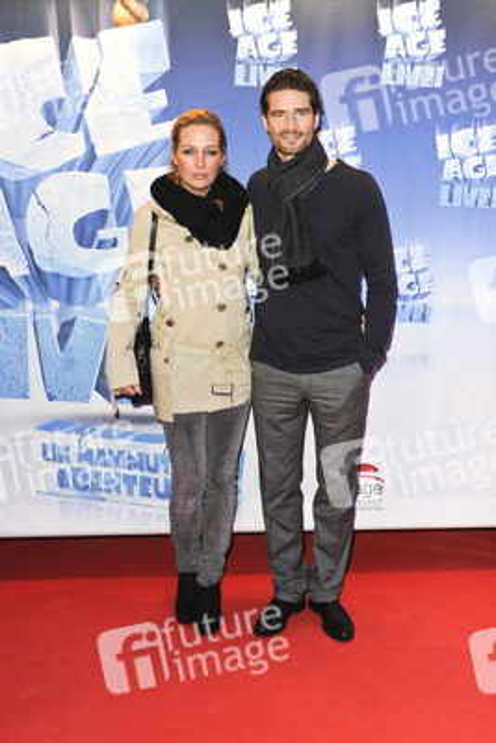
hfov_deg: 37.9
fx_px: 723
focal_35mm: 35
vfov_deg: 54.4
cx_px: 248
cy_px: 372
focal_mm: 35
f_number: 6.3
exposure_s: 1/200
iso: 800
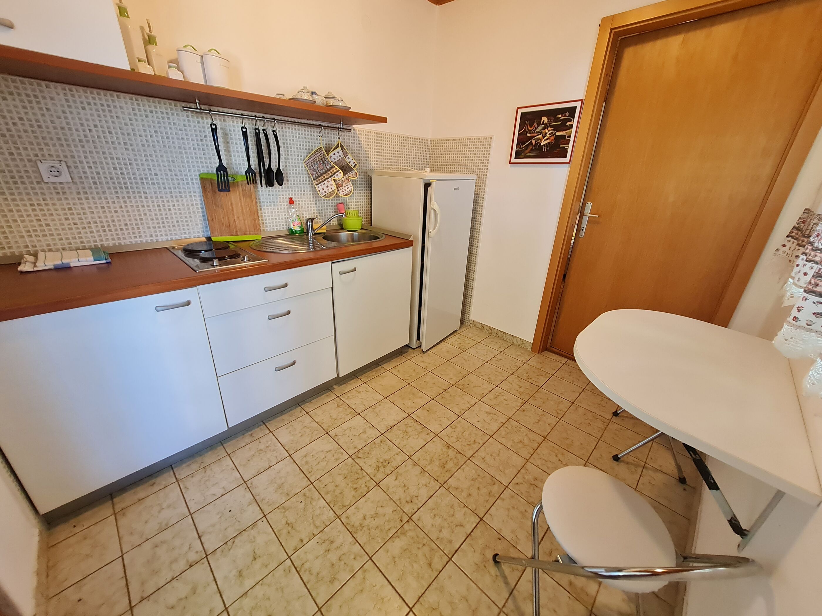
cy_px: 308
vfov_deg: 89.9
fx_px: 309
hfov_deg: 106.2
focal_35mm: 13
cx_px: 411
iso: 320
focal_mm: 1.74
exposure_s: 1/50
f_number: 2.2
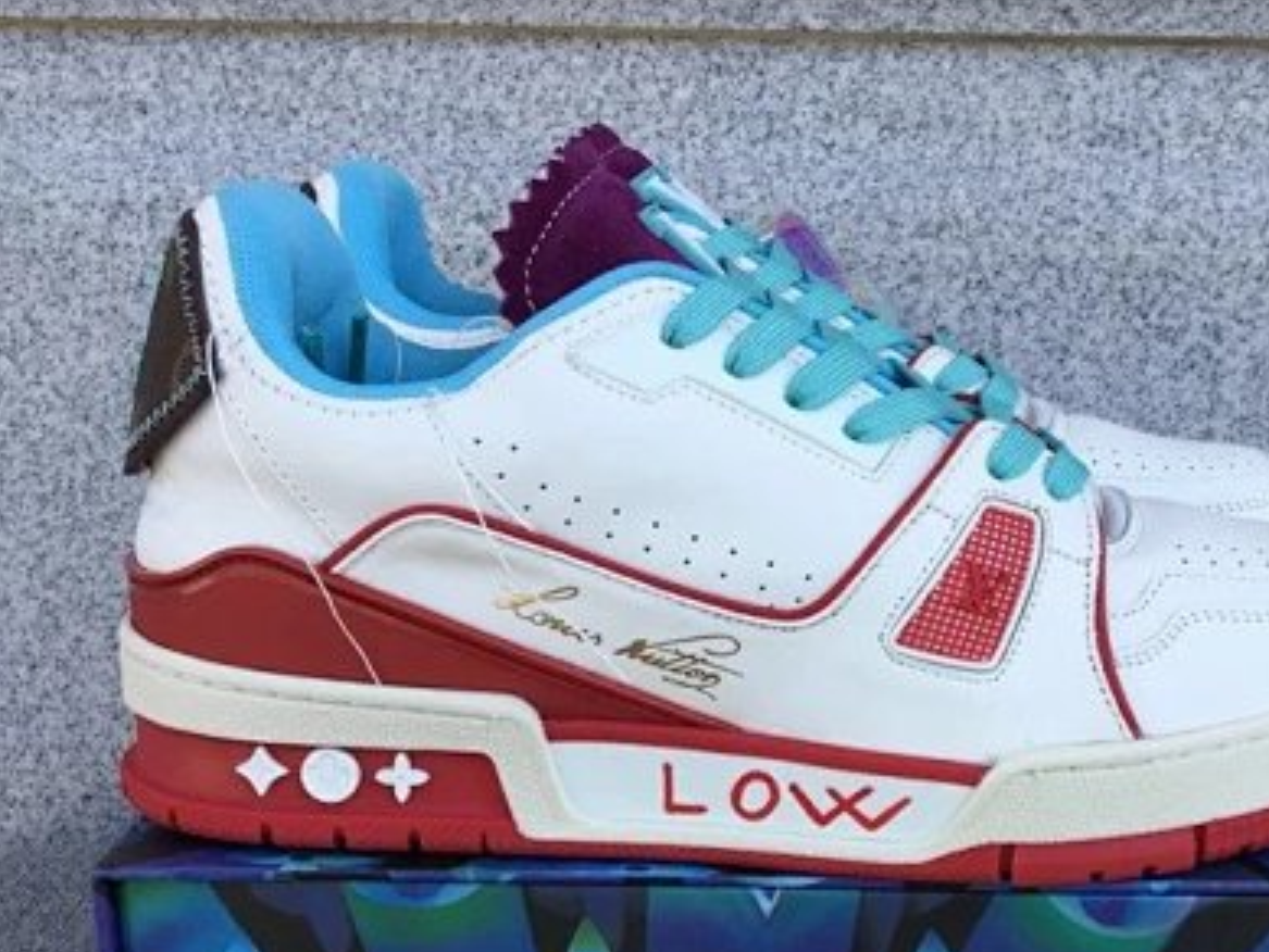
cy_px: 740
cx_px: 773
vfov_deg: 28.1
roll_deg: -0.7
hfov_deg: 37.3
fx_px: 1870
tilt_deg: -17.9
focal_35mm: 51
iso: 25
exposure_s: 1/351
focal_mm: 3.3
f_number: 2.4
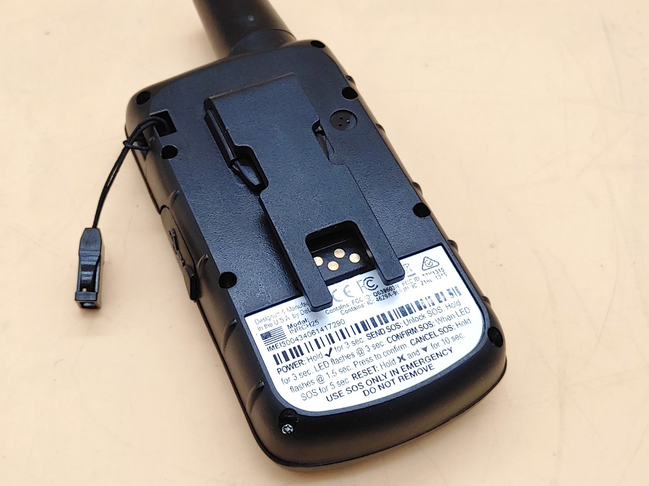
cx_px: 279
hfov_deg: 40.3
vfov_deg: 30.9
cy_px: 220
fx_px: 881
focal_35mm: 47
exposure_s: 1/112
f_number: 1.8
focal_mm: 4.36
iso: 50
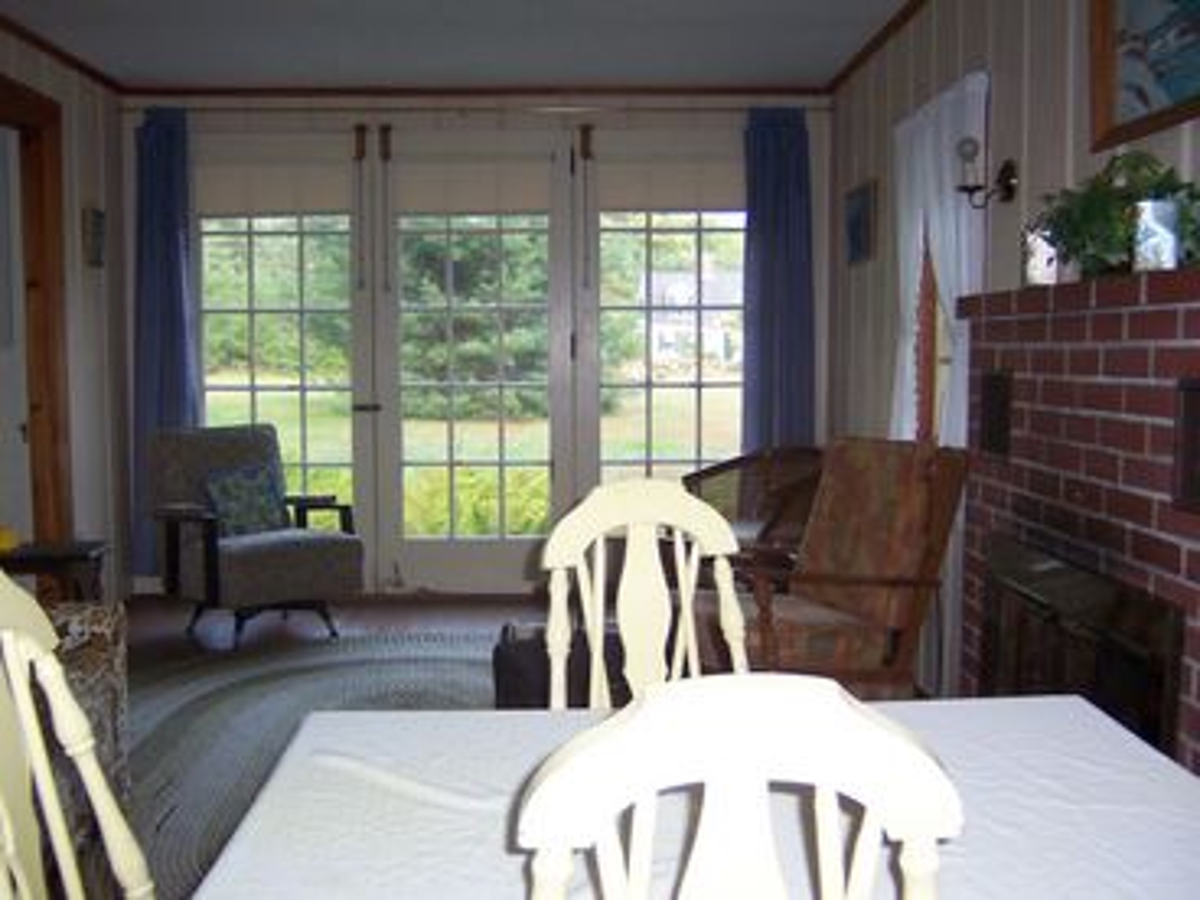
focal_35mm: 36
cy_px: 450
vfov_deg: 39.7
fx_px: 1248
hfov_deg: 51.4
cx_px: 600
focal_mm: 5.6
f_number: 2.4
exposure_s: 1/60
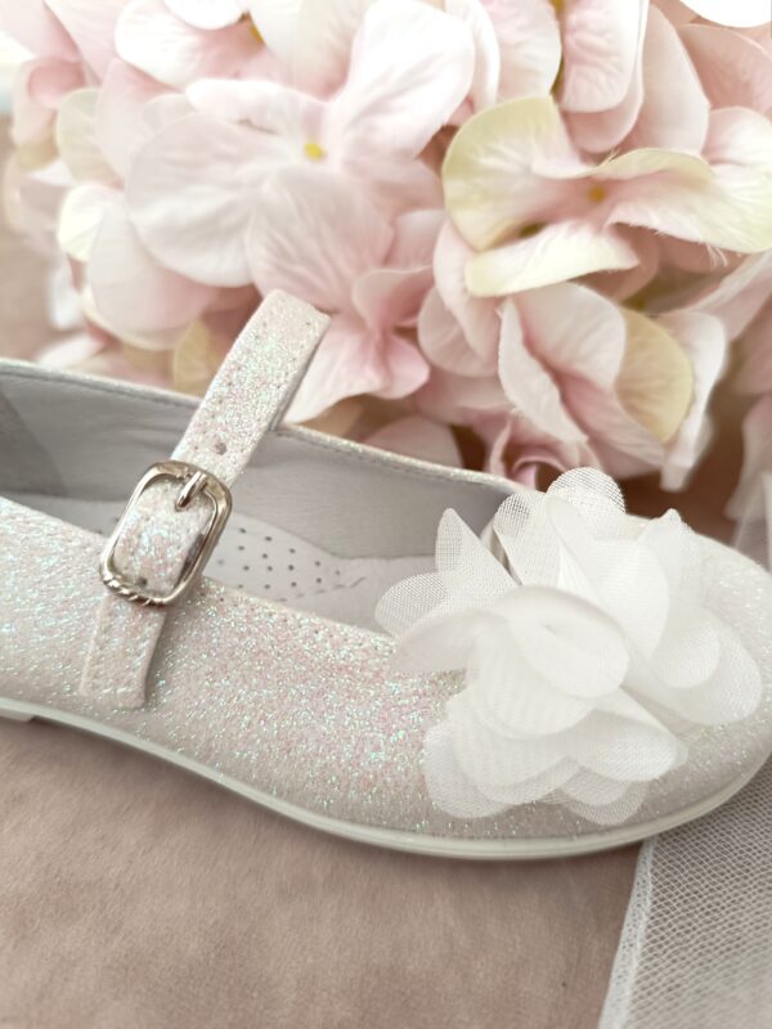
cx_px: 386
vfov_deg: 71.6
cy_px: 514
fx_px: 714
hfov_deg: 56.8
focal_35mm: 24
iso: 290
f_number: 1.79
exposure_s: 1/100
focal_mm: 4.71
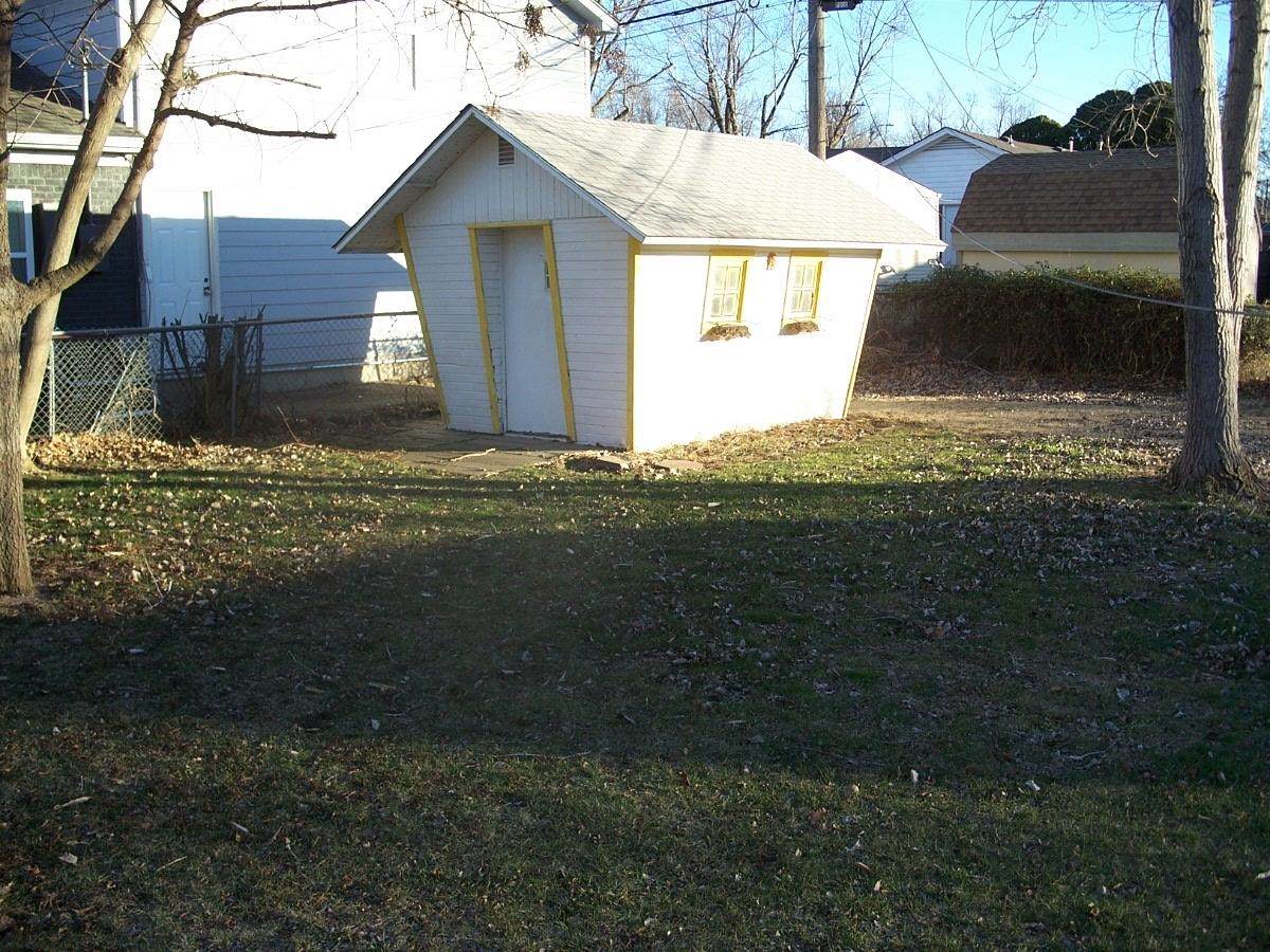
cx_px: 635
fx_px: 1357
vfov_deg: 38.7
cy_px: 476
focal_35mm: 37
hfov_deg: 50.1
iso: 64
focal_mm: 7.8
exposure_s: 1/200
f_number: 2.8
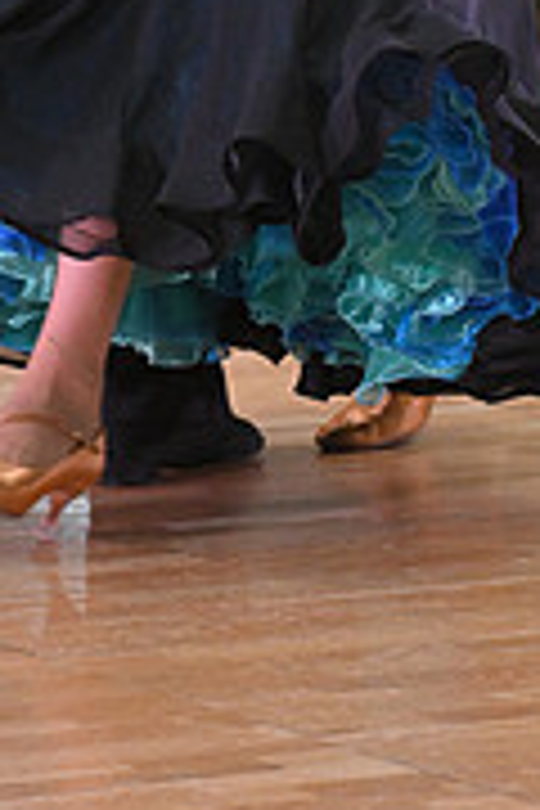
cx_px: 137
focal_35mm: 466
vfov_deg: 4.4
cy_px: -414
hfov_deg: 2.9
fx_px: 10484
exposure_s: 1/400
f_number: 5
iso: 3200
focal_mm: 145
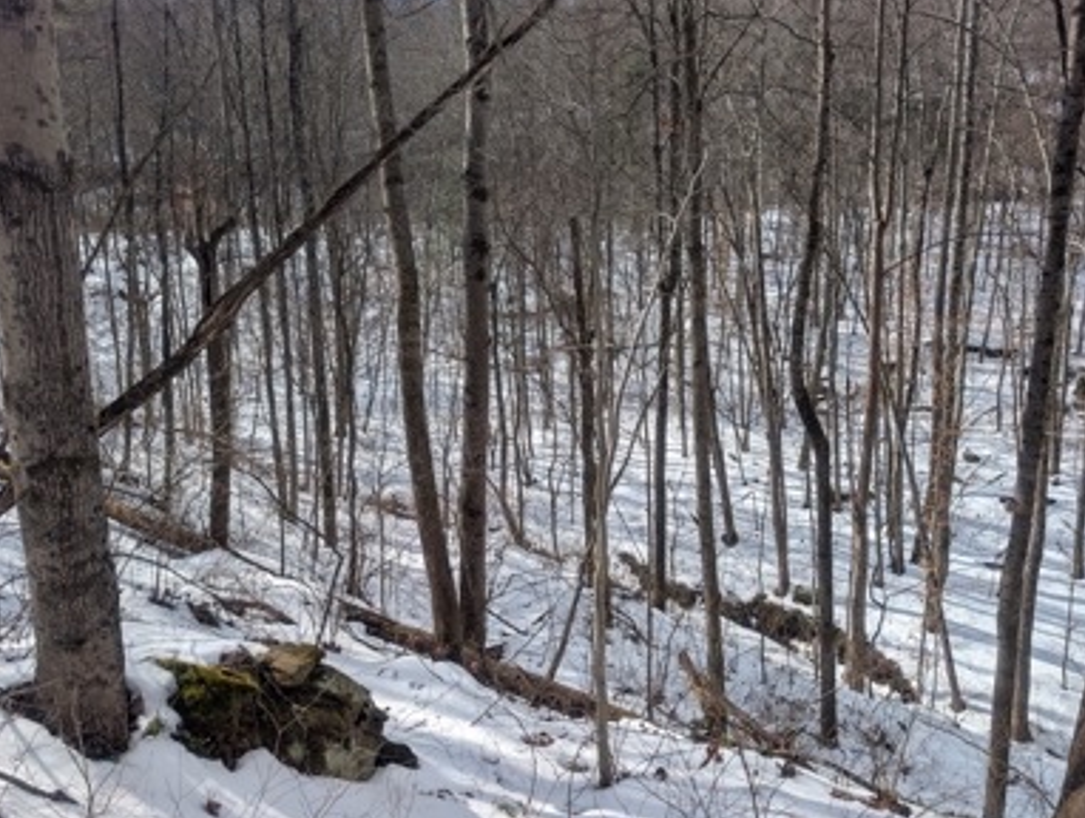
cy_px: 409
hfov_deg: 69.3
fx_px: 785
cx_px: 542
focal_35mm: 25
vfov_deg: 55.0
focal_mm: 6.9
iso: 20
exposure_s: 1/934
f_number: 1.68
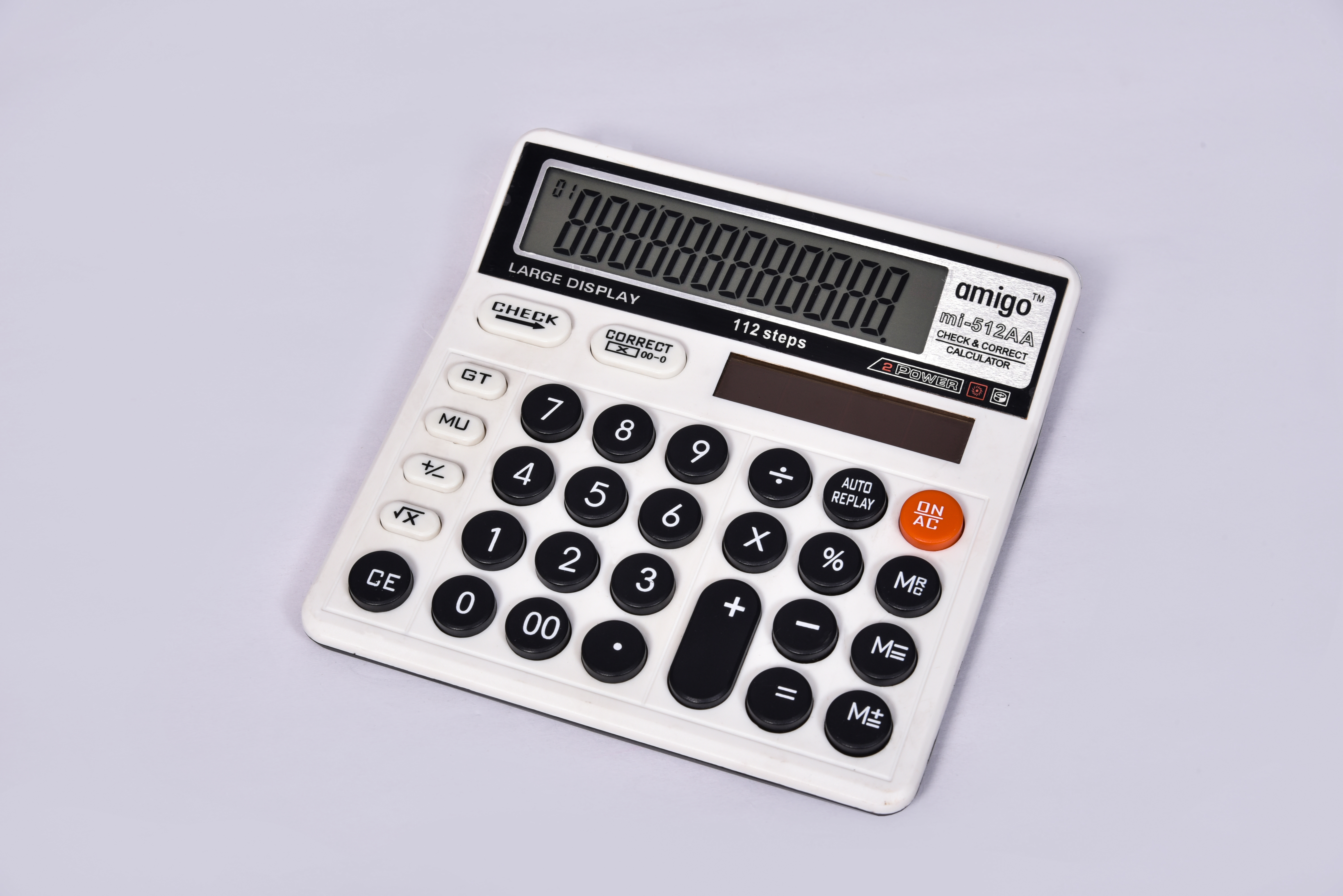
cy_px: 448
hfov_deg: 27.0
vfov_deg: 18.2
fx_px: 2799
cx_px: 672
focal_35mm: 75
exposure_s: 1/160
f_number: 16
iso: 200
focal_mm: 75
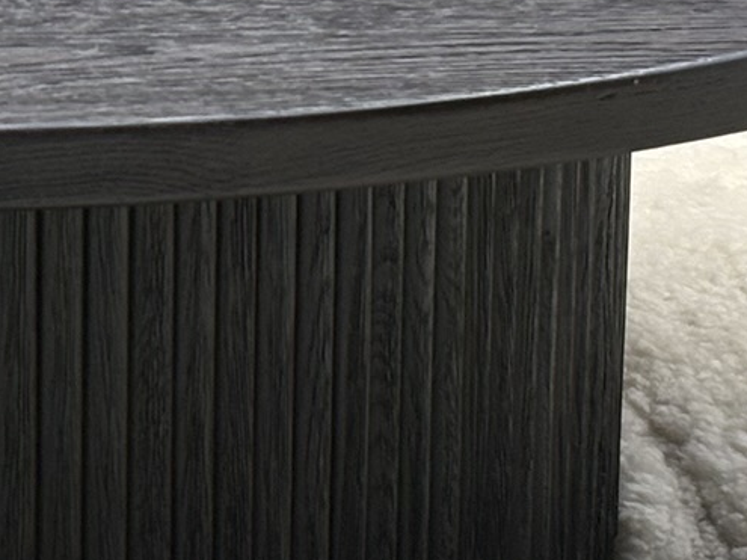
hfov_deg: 9.1
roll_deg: +0.5
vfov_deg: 6.9
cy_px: 98
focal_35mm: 215
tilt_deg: -13.3
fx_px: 4638
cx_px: -127
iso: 80
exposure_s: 1/60
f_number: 1.6
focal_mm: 5.96
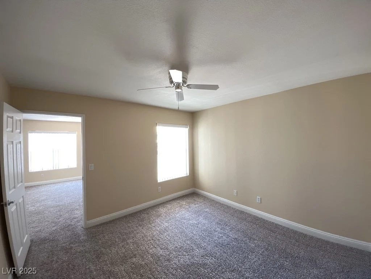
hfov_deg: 106.2
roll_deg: +1.5
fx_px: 139
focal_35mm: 13
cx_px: 186
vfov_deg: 89.9
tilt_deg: -0.8
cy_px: 140
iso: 80
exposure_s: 1/30
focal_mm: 1.54
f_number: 2.4
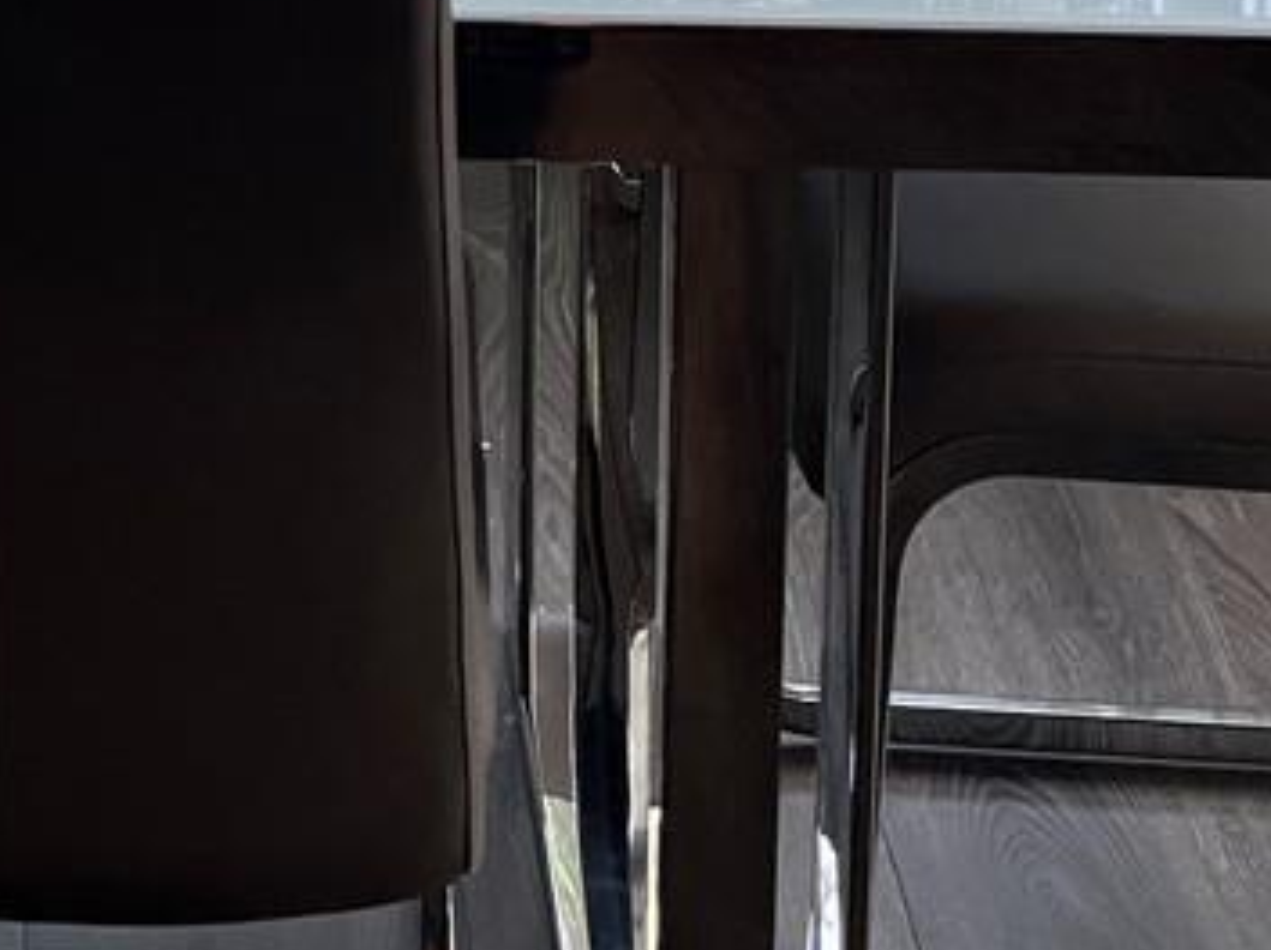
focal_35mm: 118
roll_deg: +0.7
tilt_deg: -11.4
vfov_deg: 11.1
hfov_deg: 15.8
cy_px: -1065
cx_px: -389
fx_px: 4328
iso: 50
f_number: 1.6
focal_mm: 5.1
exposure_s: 1/668
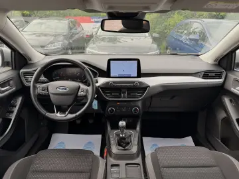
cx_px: 120
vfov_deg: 56.8
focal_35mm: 24
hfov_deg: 71.6
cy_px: 90
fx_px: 166
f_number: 1.78
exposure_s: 1/598
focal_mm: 6.76
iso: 80
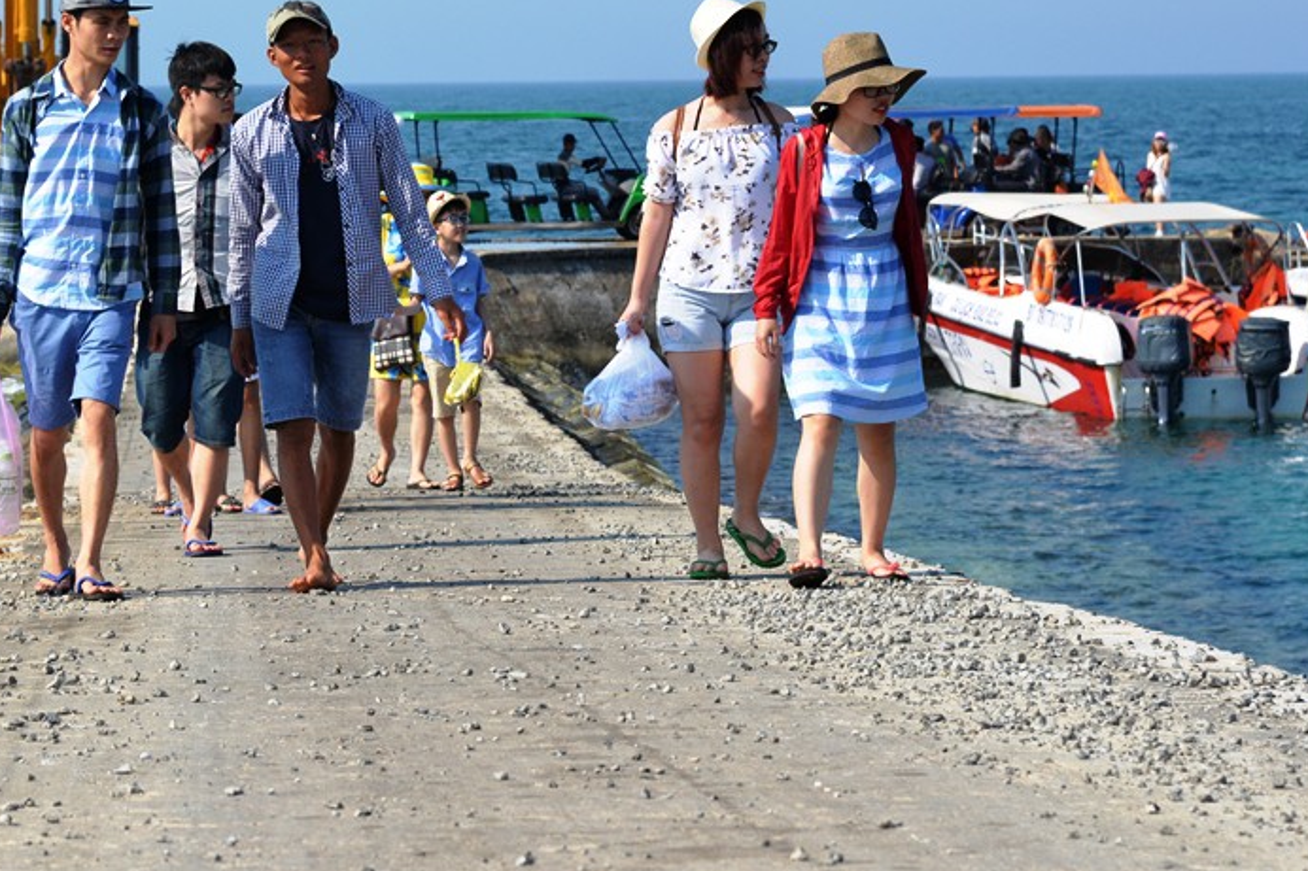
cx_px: 425
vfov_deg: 9.3
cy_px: 294
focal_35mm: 148
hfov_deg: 13.8
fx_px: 5376
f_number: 9
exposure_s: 1/1250
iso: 640
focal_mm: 100
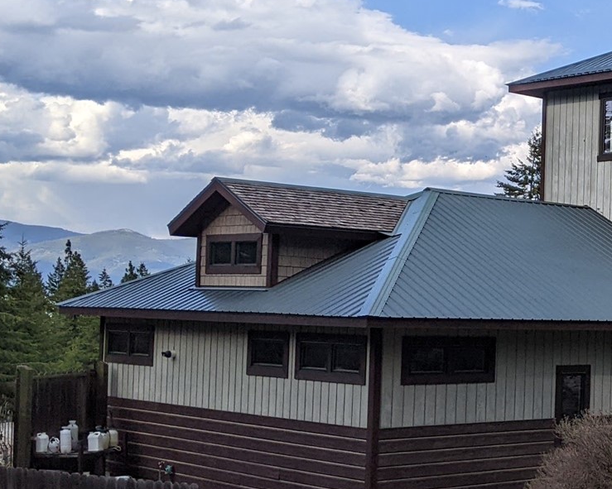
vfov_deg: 21.0
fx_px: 1322
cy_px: 273
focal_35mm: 73
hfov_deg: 24.4
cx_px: 669
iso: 50
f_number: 1.8
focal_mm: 4.44
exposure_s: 1/2132
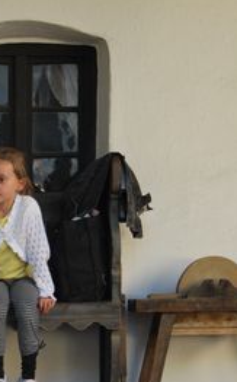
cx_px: 63
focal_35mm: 161
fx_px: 1669
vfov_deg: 13.0
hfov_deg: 8.1
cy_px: 193
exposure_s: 1/80
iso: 200
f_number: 5.6
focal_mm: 55
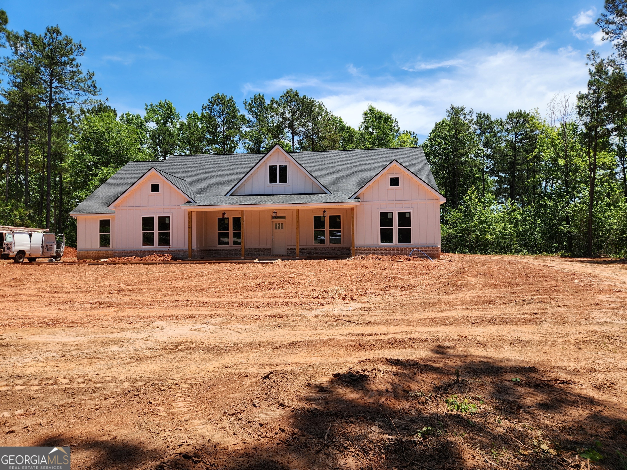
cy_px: 235
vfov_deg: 58.9
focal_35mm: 23
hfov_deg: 73.9
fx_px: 417
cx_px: 314
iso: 20
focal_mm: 5.4
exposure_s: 1/1336
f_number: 1.8
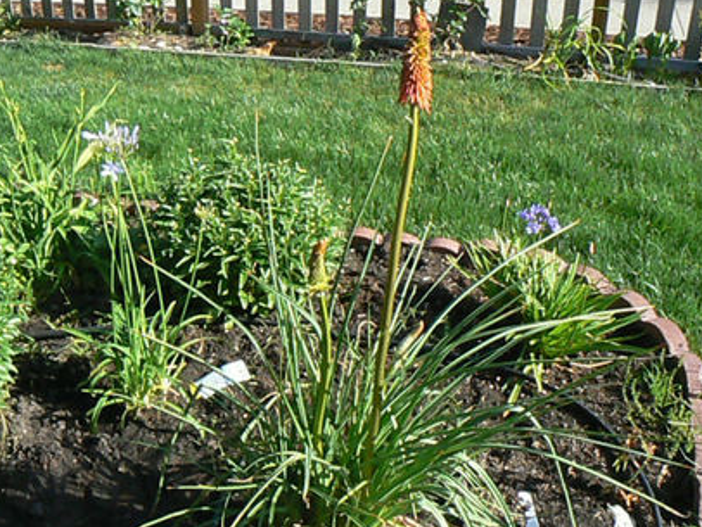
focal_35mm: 39
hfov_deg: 47.8
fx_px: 791
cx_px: 330
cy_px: 249
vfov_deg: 36.8
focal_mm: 6
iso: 800
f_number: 8
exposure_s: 1/640
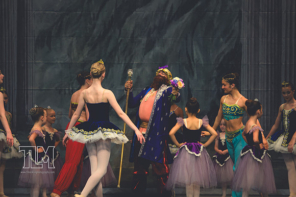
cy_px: 98
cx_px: 148
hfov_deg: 6.9
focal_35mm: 300
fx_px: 2465
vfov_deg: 4.6
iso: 640
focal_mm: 200
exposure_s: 1/500
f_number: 2.8
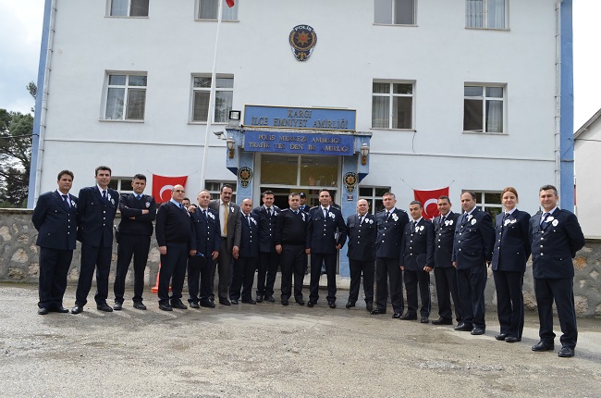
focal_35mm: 30
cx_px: 300
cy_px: 199
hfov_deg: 62.1
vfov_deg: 43.4
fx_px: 500
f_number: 8
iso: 200
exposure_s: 1/250
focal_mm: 20
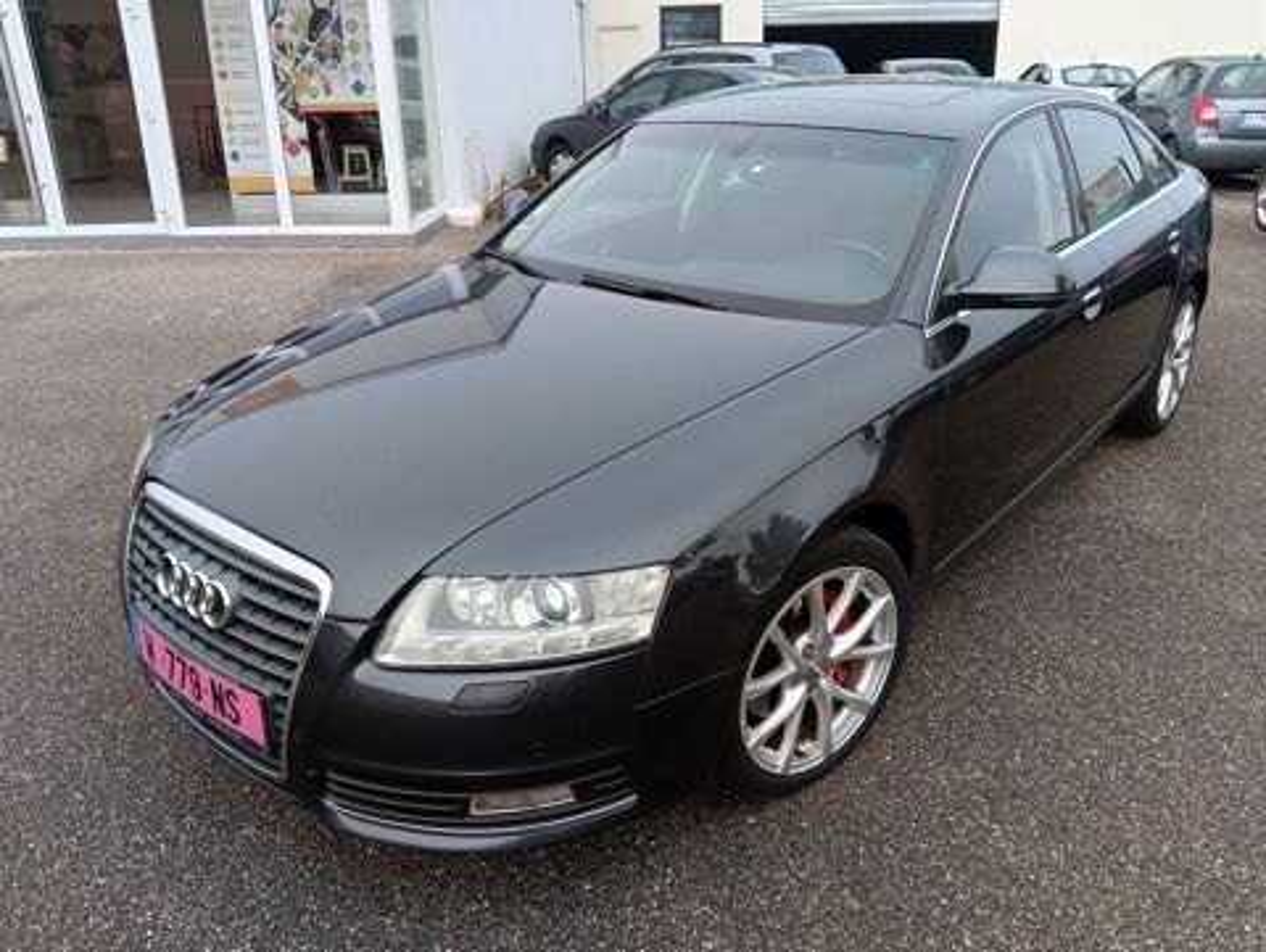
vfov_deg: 53.1
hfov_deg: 67.2
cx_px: 633
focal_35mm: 26
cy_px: 476
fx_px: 952
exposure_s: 1/115
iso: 50
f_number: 1.8
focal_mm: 3.96
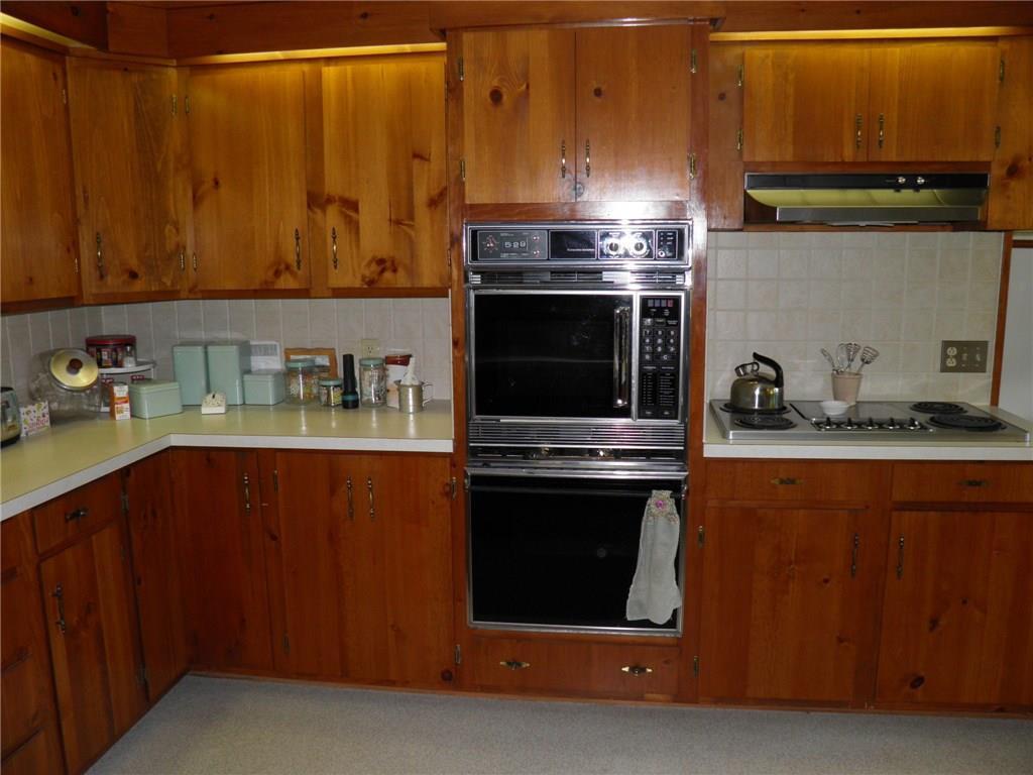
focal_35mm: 28
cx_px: 516
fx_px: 836
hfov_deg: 63.4
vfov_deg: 49.7
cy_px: 388
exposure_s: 1/30
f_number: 2.8
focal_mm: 4.9
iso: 100
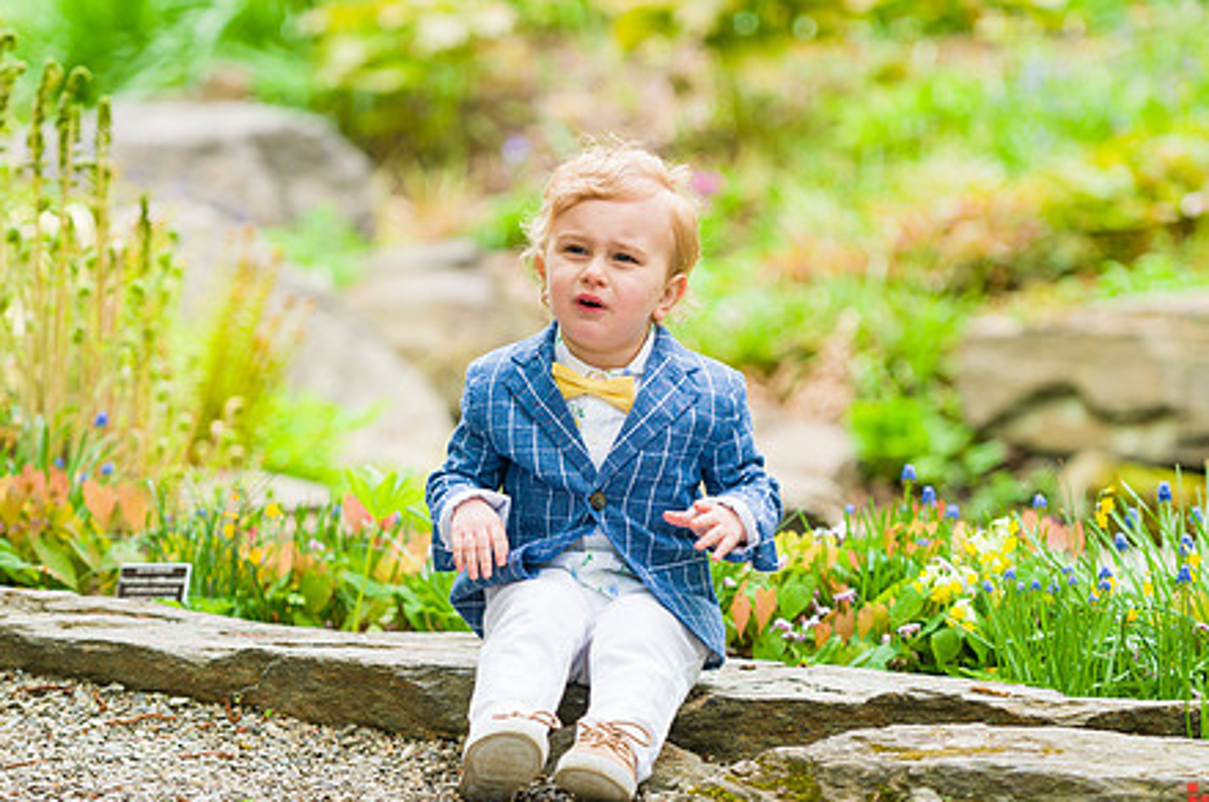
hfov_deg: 12.8
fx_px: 5399
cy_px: 396
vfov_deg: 8.5
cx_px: 585
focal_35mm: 161
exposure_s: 1/320
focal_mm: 122
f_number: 3.2
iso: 200
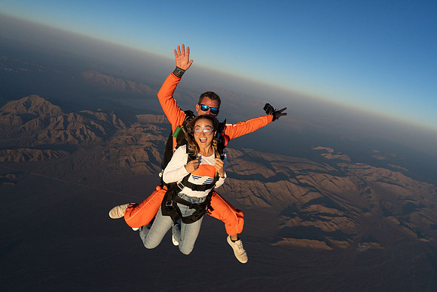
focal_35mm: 24
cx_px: 218
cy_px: 146
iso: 1250
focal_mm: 24
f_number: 9
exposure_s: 1/2000
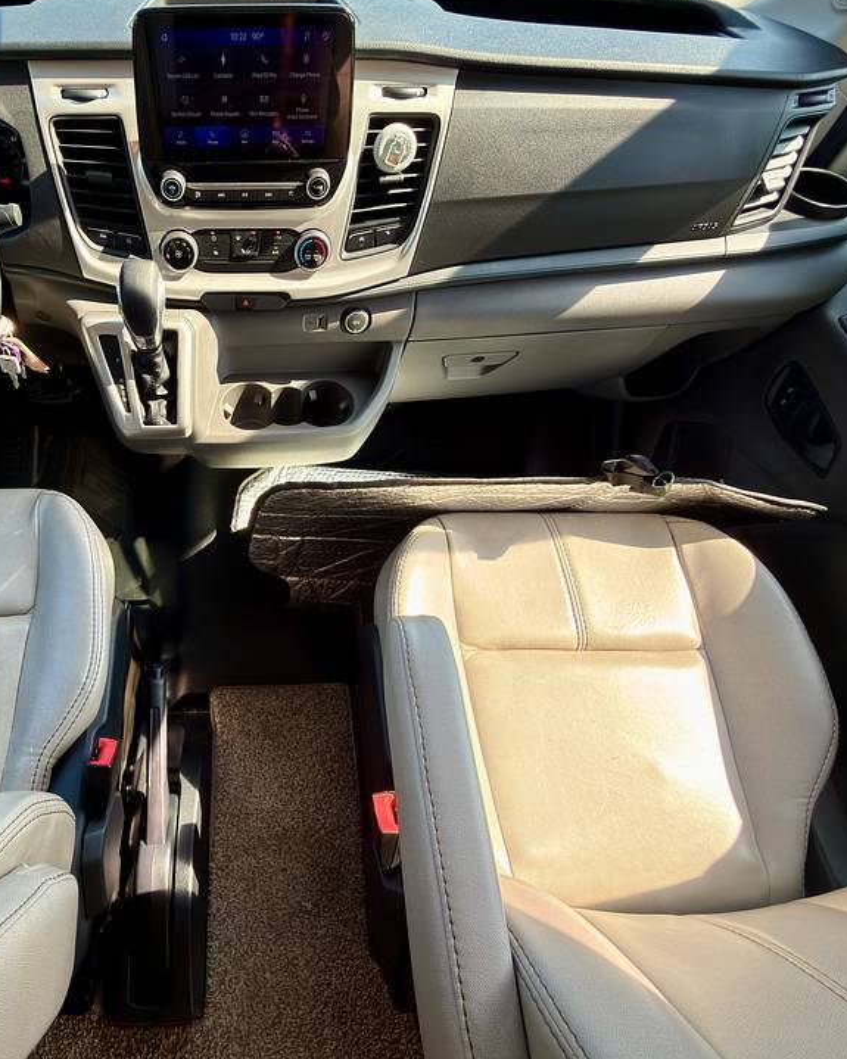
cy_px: 530
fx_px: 595
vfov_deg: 83.3
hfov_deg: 67.8
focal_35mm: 19
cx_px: 247
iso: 50
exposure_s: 1/195
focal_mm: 2.22
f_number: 2.2
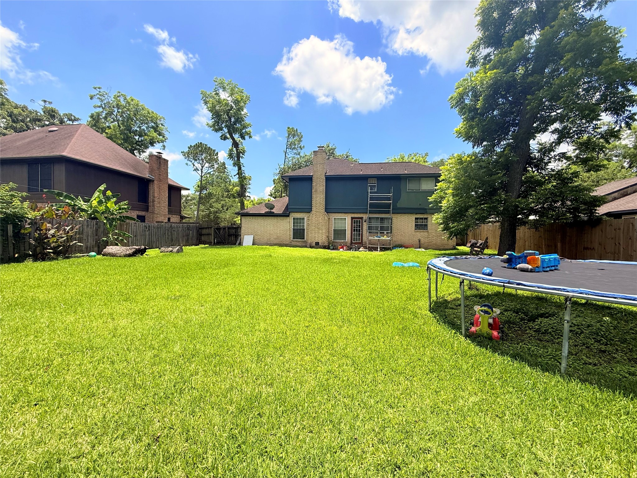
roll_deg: -1.3
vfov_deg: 85.7
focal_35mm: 14
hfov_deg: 102.1
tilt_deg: +0.5
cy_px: 239
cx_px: 318
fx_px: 258
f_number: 2.2
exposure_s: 1/1339
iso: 50
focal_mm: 2.22
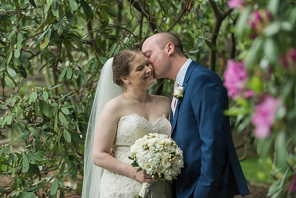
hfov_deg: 20.8
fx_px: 806
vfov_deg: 14.0
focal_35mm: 98
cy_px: 99
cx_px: 148
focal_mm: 98
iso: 500
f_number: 2.8
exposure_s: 1/500
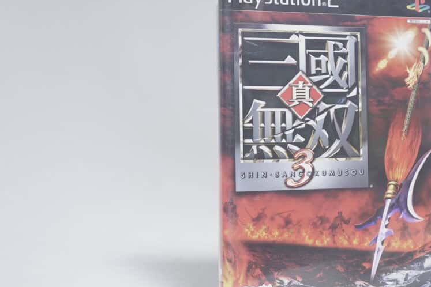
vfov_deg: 25.5
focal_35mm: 53
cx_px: 337
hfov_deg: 36.4
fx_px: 634
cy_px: 135
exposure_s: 1/20
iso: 640
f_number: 5.6
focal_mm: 33
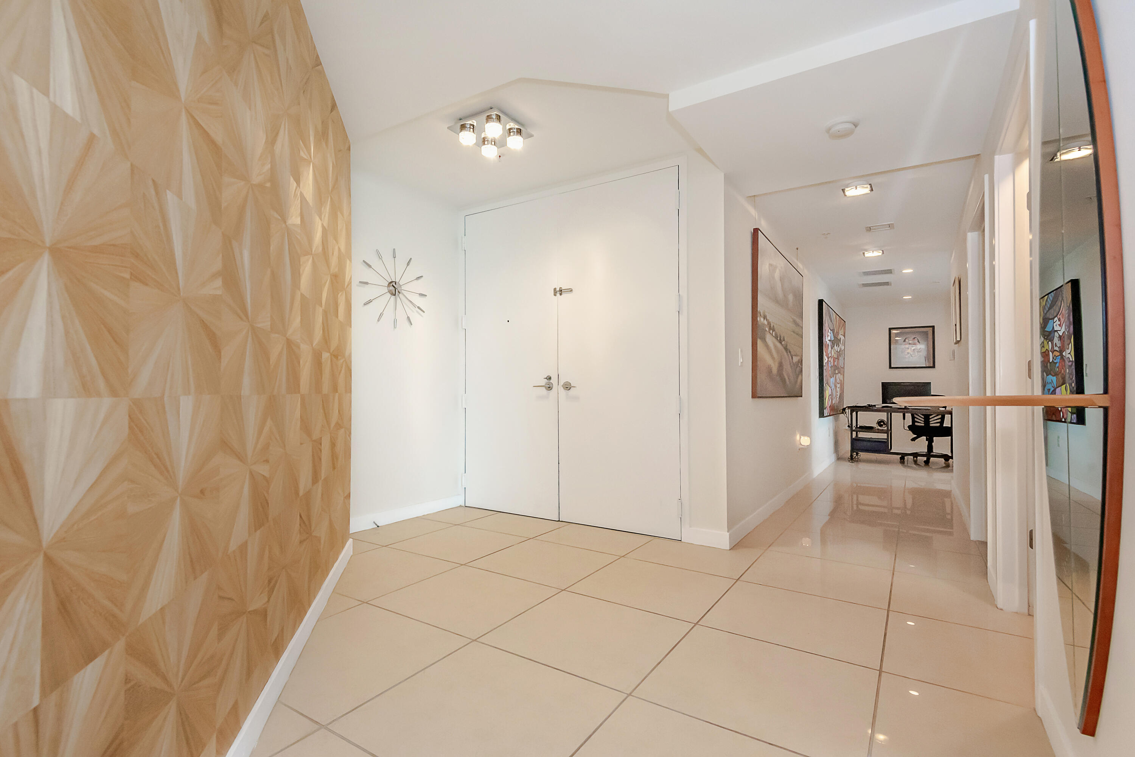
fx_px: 504
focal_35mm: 16
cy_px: 378
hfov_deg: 96.7
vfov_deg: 73.7
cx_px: 568
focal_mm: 16
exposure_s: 1/60
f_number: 8
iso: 1600
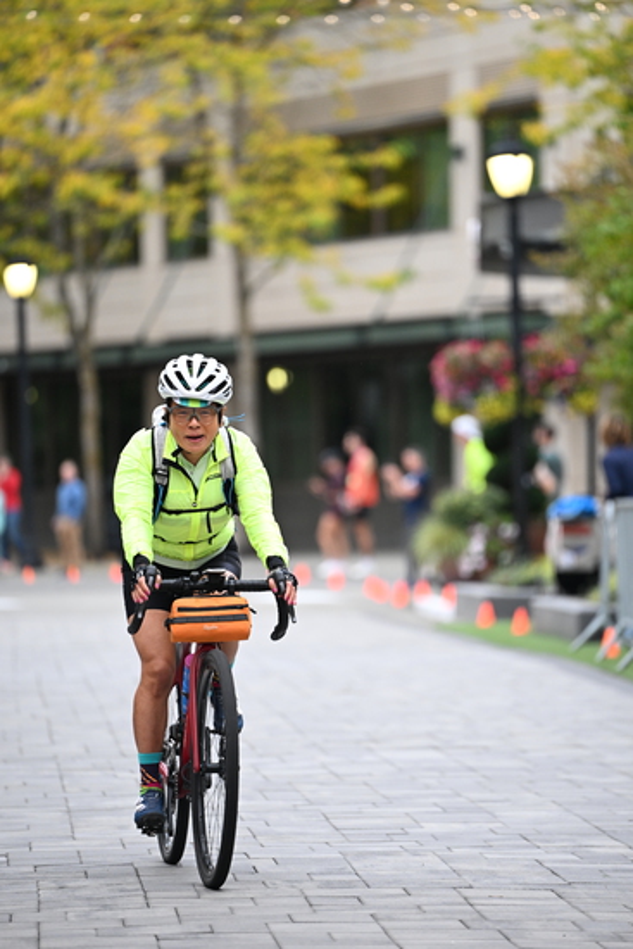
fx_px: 5271
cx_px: 316
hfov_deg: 6.9
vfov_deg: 10.3
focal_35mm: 200
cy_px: 474
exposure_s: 1/800
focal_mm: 200
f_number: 2.8
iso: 1600
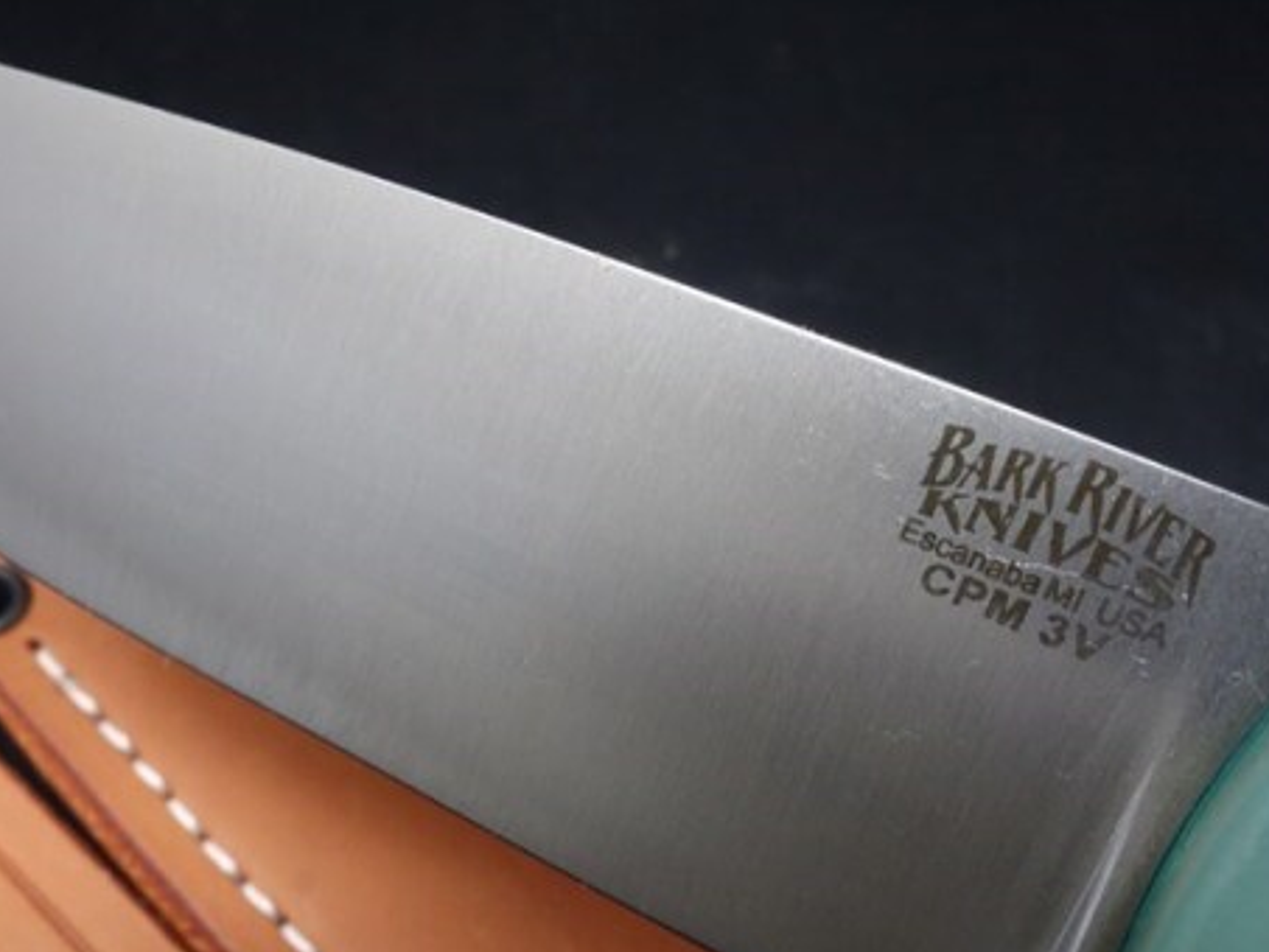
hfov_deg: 48.7
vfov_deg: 37.7
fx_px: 1393
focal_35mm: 38
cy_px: 543
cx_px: 524
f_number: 10
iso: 1600
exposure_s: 1/30
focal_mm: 10.4
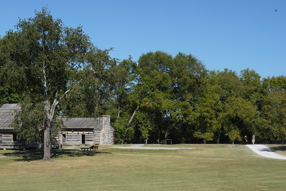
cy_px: 126
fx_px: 739
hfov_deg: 21.9
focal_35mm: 93
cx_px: 116
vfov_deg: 14.7
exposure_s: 1/100
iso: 800
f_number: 22
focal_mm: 57
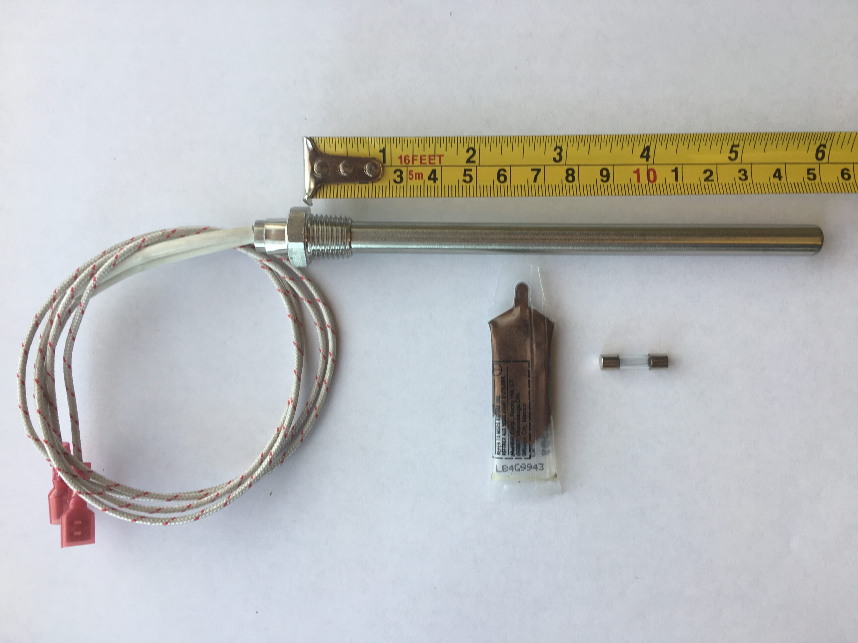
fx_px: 719
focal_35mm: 29
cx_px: 429
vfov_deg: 48.2
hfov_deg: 61.7
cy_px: 322
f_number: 2.2
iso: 32
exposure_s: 1/60
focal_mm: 4.15
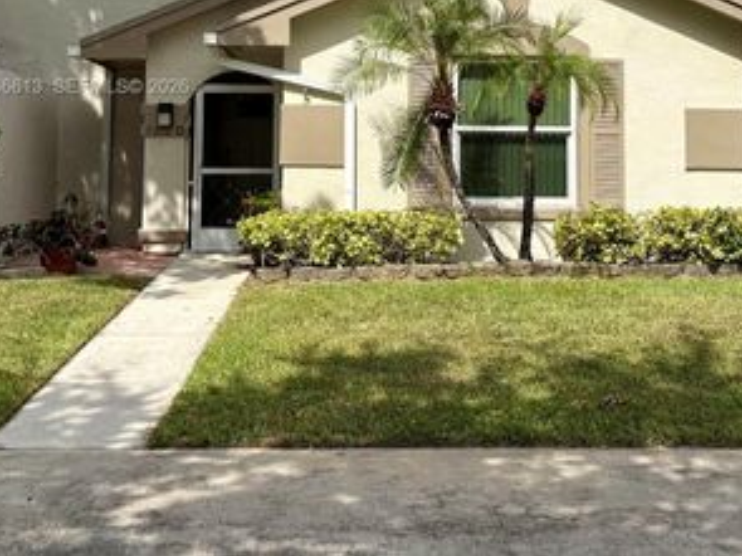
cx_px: 573
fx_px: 943
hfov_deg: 41.4
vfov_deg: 31.7
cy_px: 88
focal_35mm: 44
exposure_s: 1/6993
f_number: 1.6
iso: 50
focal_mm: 5.96
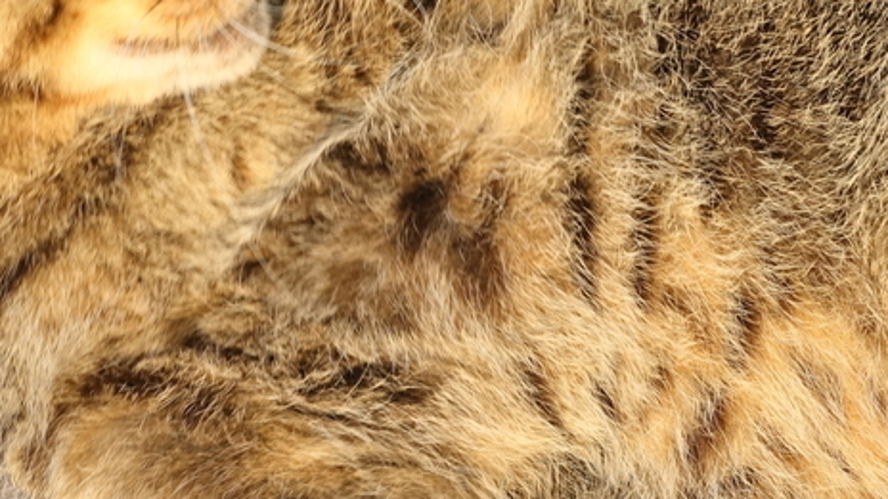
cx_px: 467
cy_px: 164
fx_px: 1531
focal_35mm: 65
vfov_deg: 18.5
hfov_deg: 32.3
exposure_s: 1/250
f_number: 4
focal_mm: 8.8
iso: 160
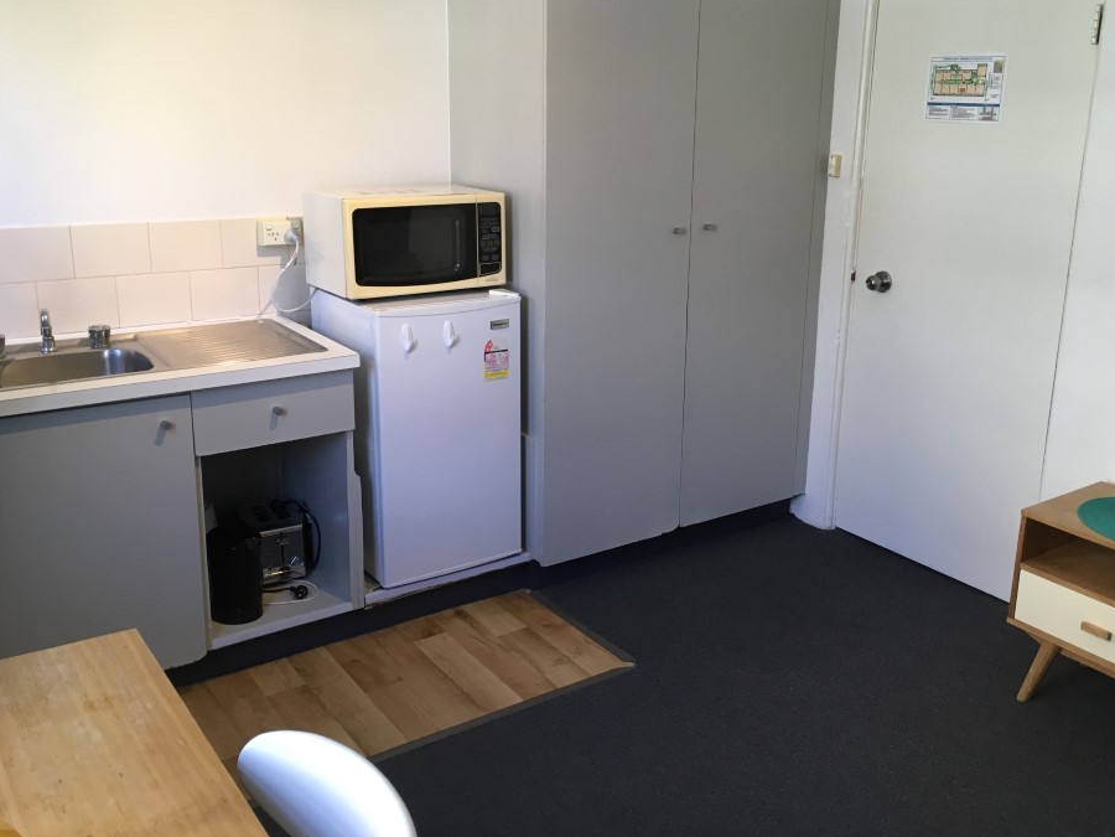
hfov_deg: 55.2
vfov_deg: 42.9
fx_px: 1063
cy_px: 368
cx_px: 632
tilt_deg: -15.7
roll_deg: -2.1
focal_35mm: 33
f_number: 2.2
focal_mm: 4.15
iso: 50
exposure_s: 1/33
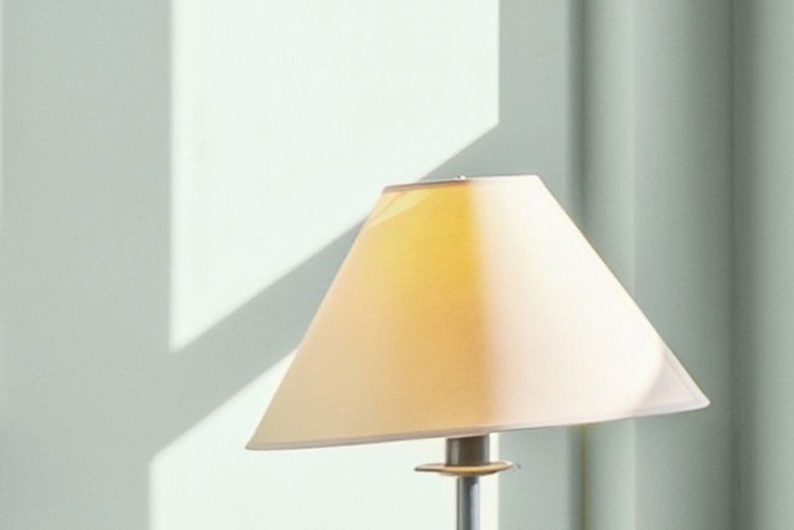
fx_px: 2692
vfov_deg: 11.2
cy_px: 315
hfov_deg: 13.5
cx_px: 1749
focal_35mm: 122
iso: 640
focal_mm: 24
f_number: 6.3
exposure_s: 1/1600
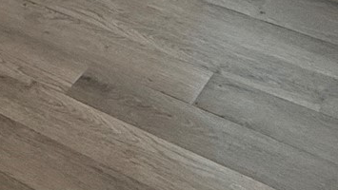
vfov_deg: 9.9
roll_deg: +2.4
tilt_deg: -4.0
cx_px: 56
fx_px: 789
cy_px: -404
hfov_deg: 23.7
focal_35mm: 88
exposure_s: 1/120
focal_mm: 2.22
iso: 125
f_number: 2.2
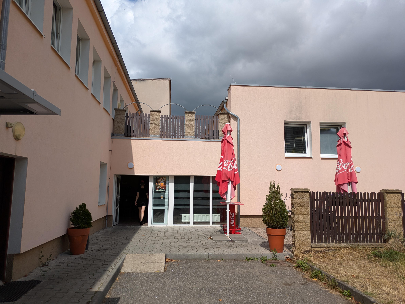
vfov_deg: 54.9
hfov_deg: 69.4
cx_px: 202
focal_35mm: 25
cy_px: 152
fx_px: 293
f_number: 1.89
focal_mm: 5.43
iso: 51
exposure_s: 1/3378
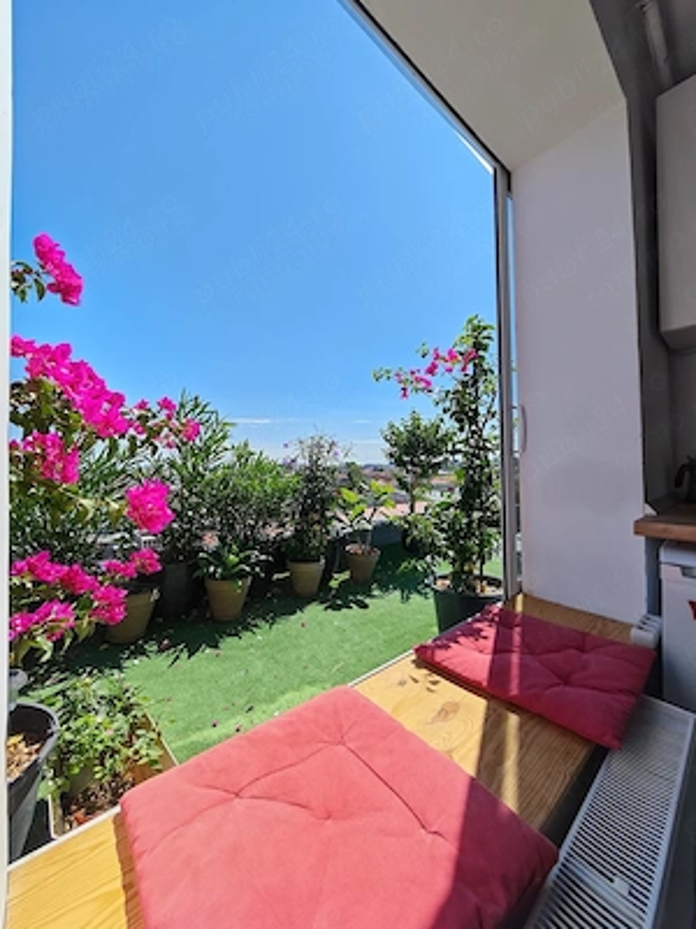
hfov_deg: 89.9
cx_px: 348
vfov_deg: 106.2
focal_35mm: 13
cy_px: 464
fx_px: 349
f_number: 2
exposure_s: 1/1300
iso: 50
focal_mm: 1.82
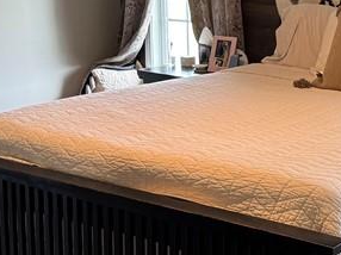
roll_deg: -0.4
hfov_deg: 21.7
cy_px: 36
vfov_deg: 16.9
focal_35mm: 86
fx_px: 846
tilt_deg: -7.3
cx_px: 365
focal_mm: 6.76
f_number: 1.78
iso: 250
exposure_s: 1/60
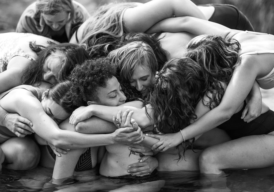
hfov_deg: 15.2
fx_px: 1025
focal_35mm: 133
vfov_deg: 10.7
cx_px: 157
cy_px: 102
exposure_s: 1/1250
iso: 800
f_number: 1.4
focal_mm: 85
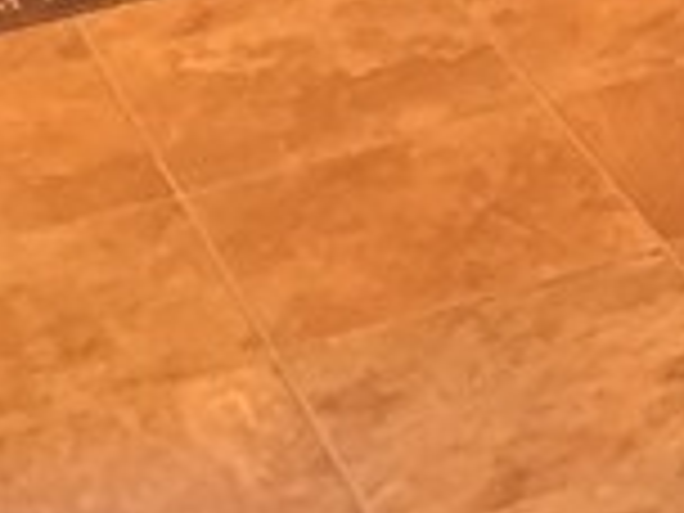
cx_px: 1359
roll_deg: +0.3
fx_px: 3873
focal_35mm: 196
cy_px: -1030
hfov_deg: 9.4
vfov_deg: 6.8
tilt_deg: -8.2
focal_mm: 4.15
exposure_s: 1/30
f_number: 2.2
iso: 125
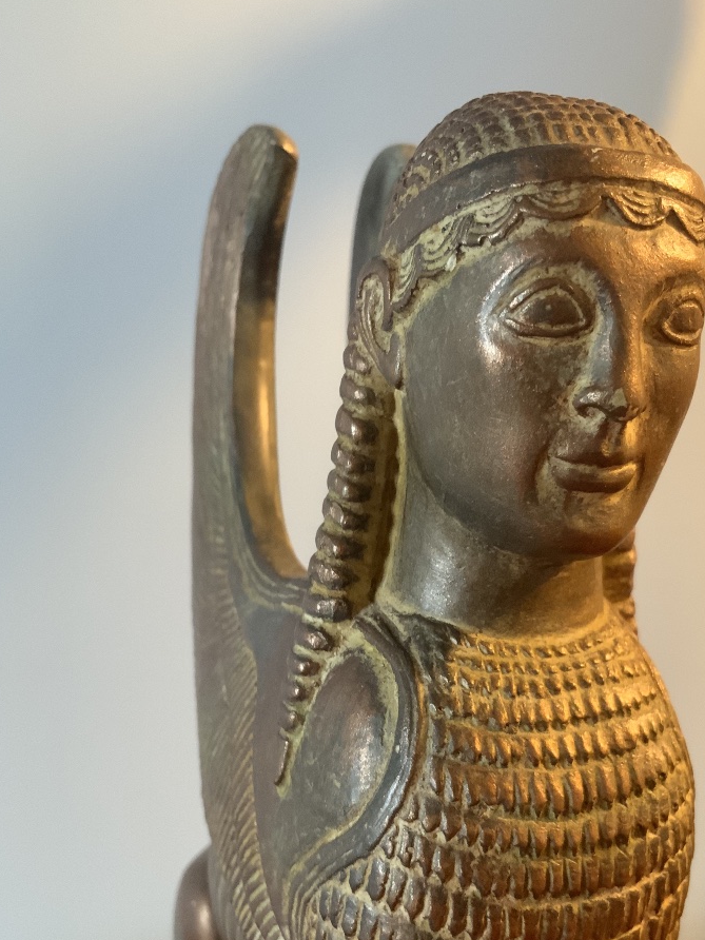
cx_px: 437
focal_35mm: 39
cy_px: 591
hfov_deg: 36.6
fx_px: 1059
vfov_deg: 47.4
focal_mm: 3
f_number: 1.8
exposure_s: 1/33
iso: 200
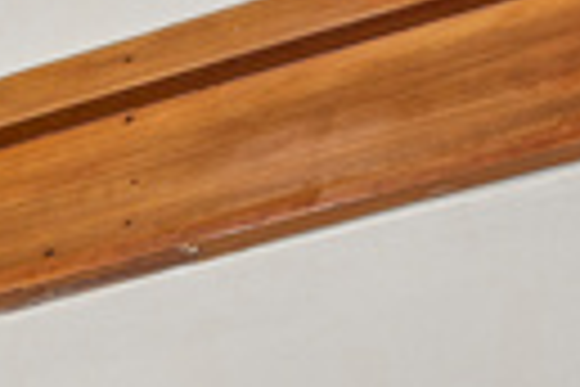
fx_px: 2046
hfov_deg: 12.8
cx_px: -773
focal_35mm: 127
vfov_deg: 7.7
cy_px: 1501
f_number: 9
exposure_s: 1/5
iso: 100
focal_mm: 16
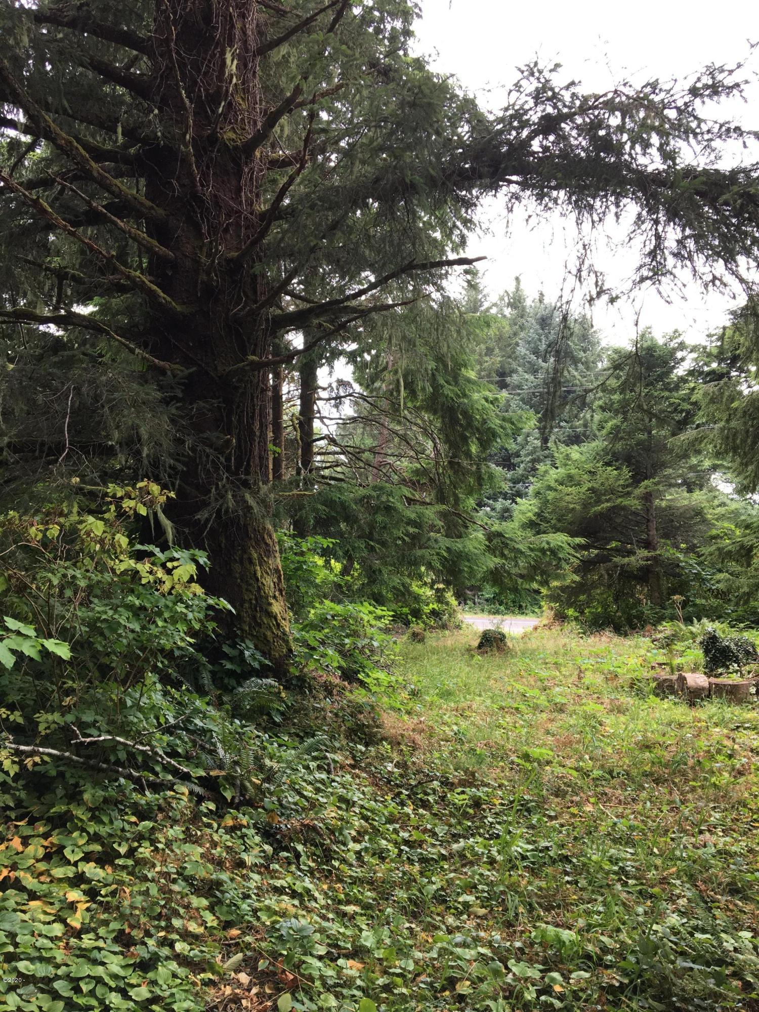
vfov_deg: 61.7
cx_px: 380
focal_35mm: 29
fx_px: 848
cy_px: 506
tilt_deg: +0.2
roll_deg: +0.3
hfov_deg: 48.2
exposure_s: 1/120
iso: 32
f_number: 2.2
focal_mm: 4.15
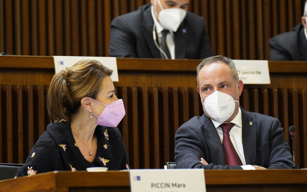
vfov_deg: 6.0
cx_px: 153
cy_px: 101
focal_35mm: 218
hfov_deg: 9.6
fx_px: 1824
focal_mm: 142
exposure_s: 1/320
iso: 6400
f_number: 2.8
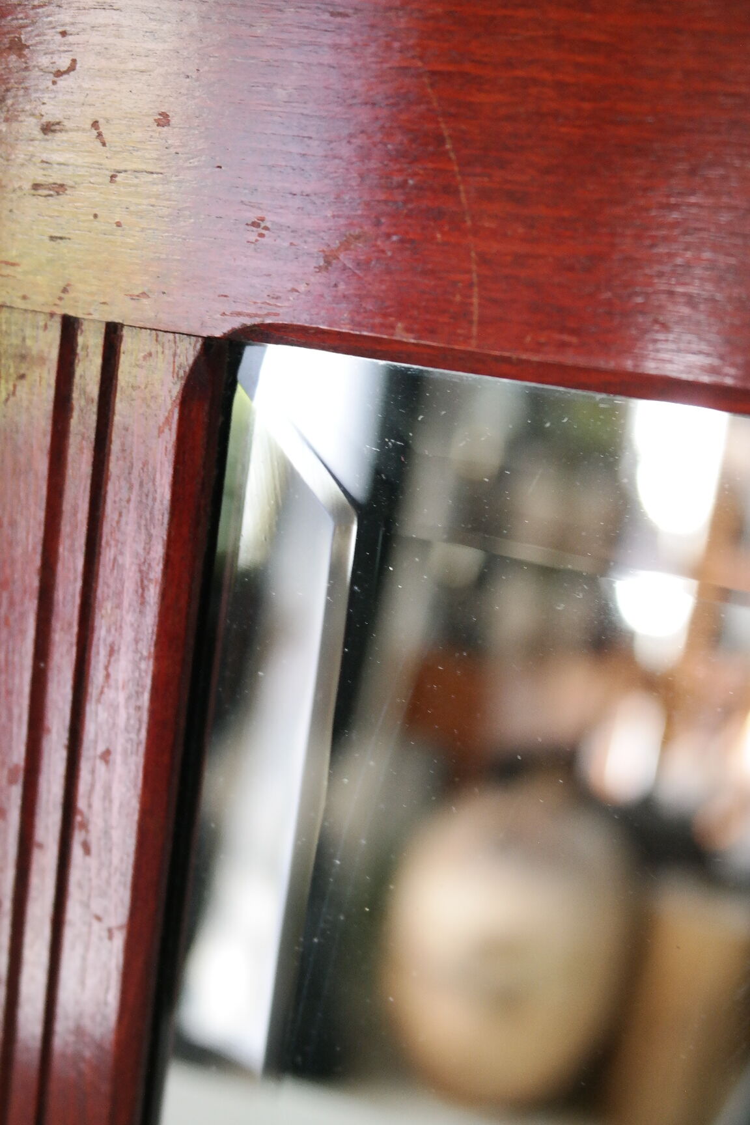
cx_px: 375
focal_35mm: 46
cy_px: 562
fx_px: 1437
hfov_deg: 29.2
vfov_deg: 42.7
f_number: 5.6
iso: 1600
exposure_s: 1/30
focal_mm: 30
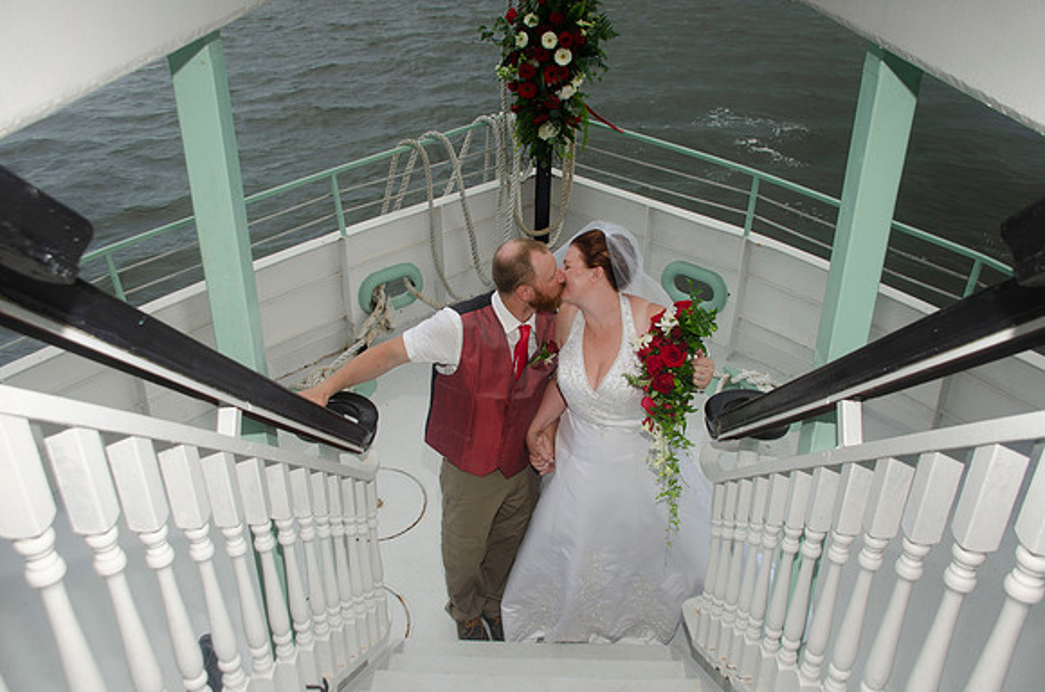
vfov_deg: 43.4
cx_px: 522
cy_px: 346
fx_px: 869
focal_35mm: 30
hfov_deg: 62.0
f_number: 5.6
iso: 100
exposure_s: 1/160
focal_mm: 20
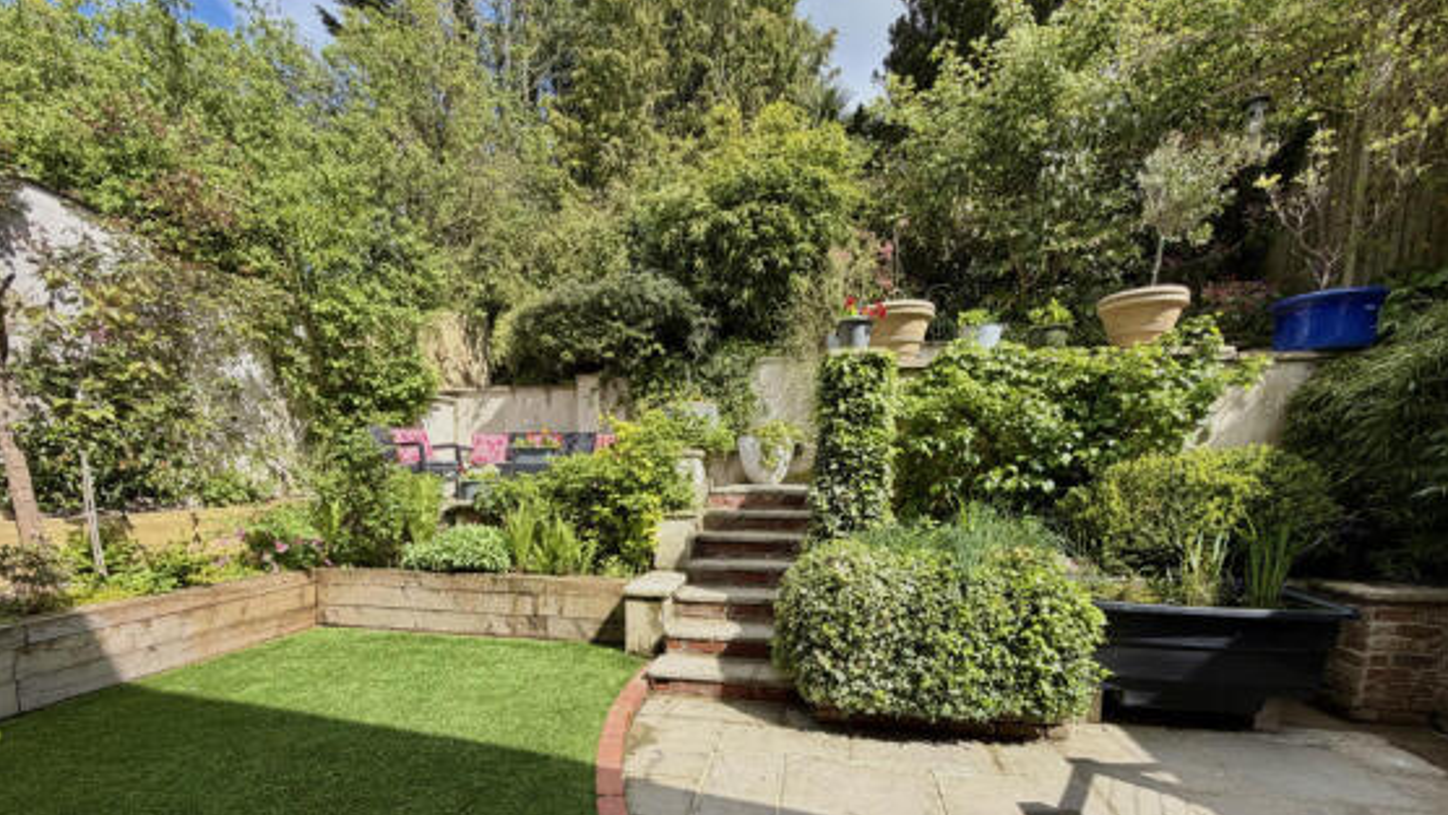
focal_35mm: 16
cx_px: 712
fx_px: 614
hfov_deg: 99.4
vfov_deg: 65.2
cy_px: 551
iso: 40
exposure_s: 1/770
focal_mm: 2.22
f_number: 2.2
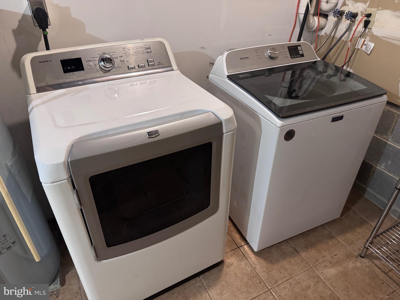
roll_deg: +0.1
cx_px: 200
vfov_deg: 56.8
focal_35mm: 24
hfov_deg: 71.6
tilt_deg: -33.9
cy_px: 150
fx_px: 277
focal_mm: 6.76
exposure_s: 1/40
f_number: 1.78
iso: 640
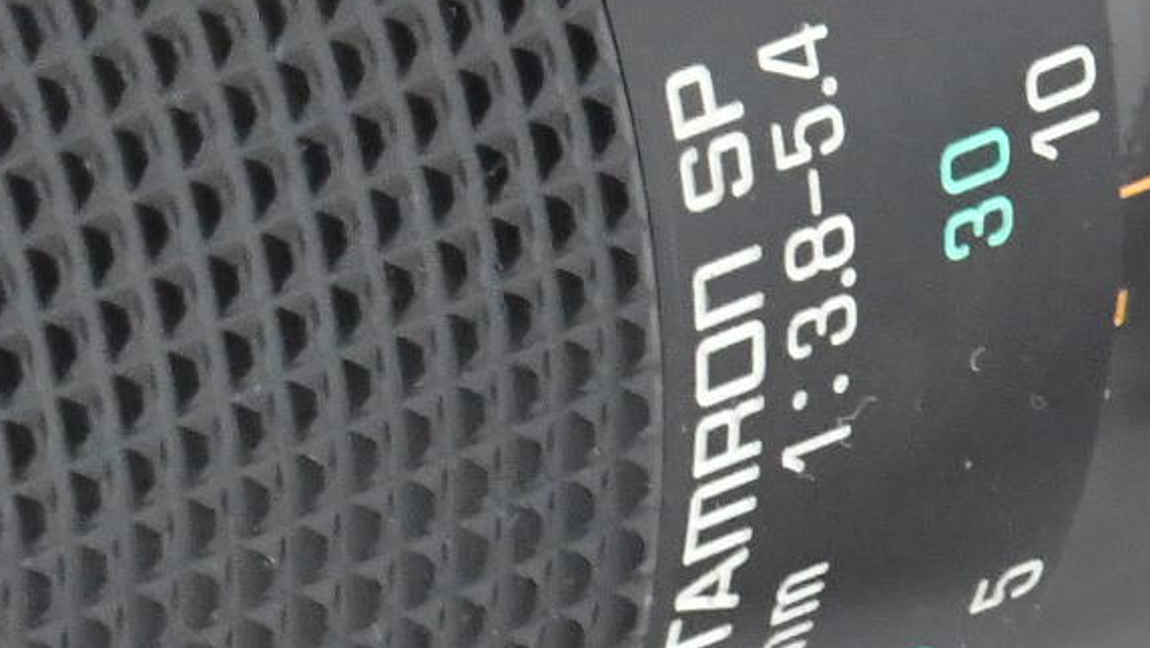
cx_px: -636
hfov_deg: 2.4
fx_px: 27611
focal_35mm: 905
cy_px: 185
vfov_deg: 1.3
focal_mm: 120
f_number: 16
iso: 3200
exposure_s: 1/100
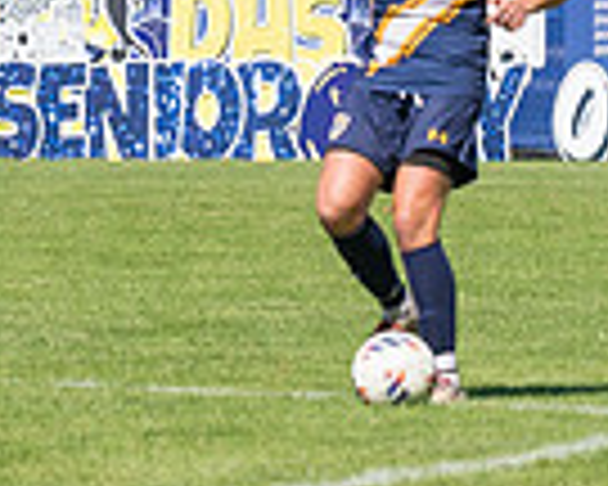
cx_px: 351
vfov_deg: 1.3
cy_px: 68
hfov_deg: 1.6
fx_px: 21701
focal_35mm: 1206
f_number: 5.6
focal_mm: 200
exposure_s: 1/1600
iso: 320
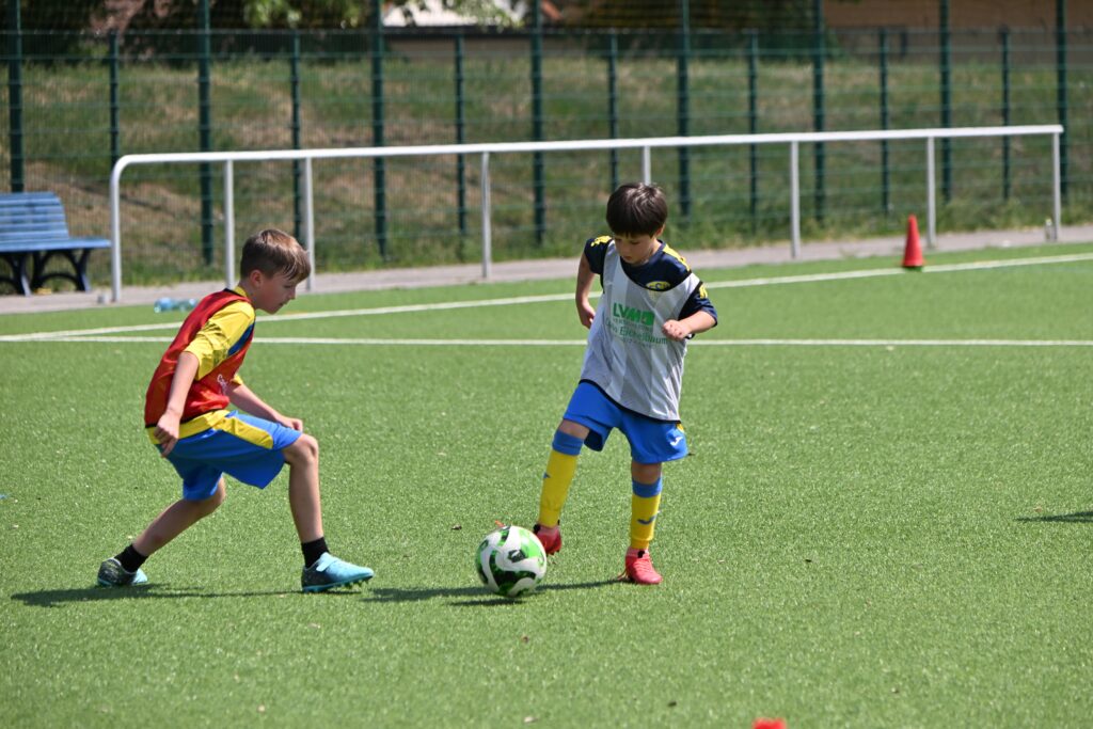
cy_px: 364
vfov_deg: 7.4
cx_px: 546
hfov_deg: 11.1
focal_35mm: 185
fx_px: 5617
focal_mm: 185
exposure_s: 1/1600
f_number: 5.3
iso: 180
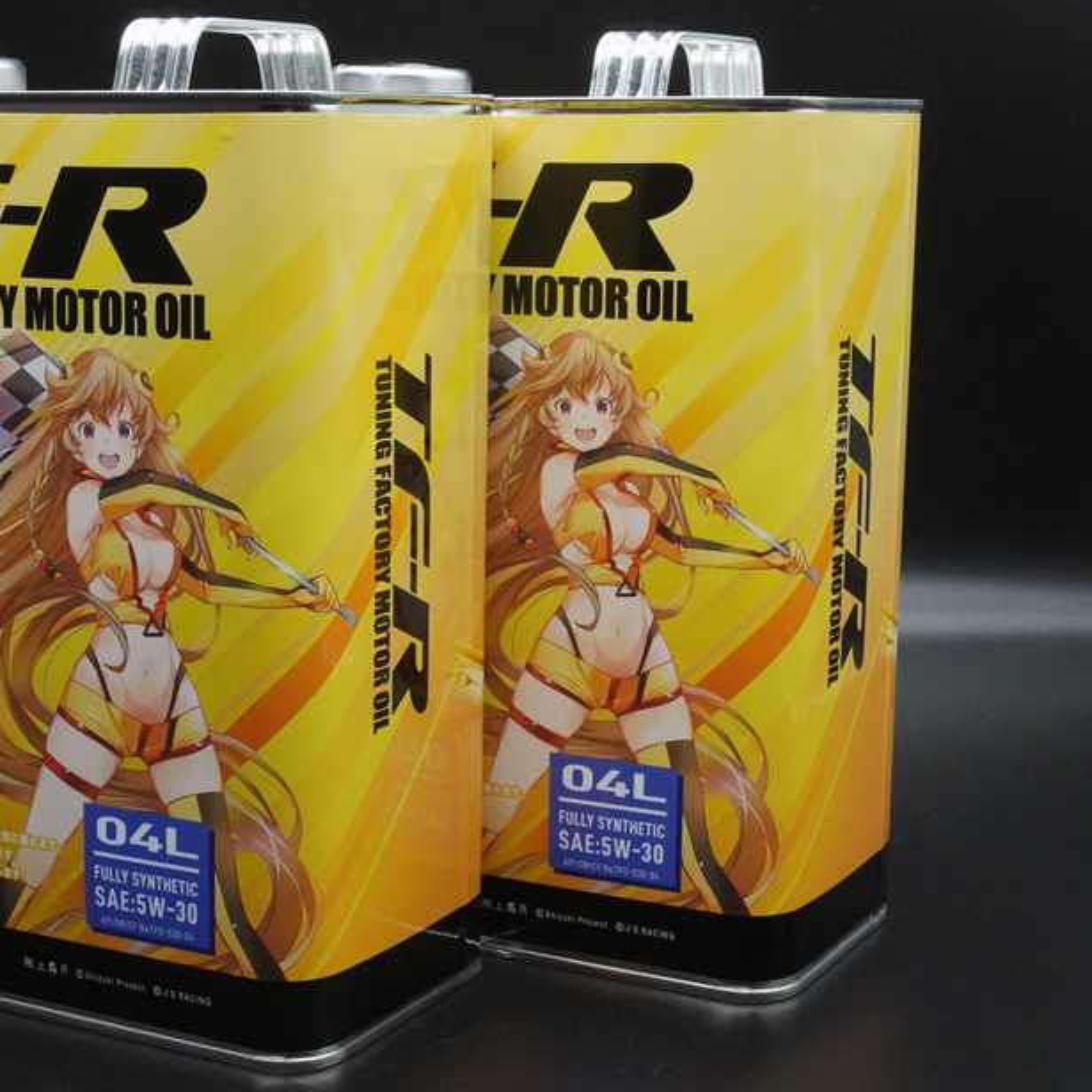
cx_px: 341
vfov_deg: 26.2
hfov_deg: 26.0
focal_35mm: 66
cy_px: 552
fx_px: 2344
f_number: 16
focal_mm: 33
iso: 4000
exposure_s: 1/50
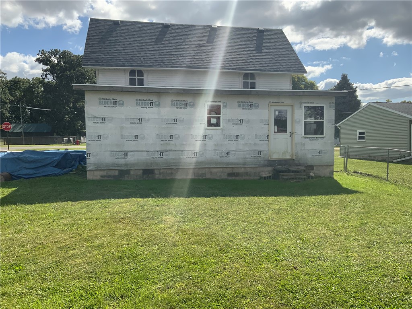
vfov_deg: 48.2
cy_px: 154
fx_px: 345
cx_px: 206
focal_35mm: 29
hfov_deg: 61.7
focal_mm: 3
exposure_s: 1/2320
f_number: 1.8
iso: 16
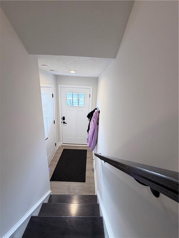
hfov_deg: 85.7
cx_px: 90
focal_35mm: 14
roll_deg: -2.6
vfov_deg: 102.1
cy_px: 119
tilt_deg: -17.6
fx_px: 97
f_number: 2.2
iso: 200
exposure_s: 1/60
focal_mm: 2.22
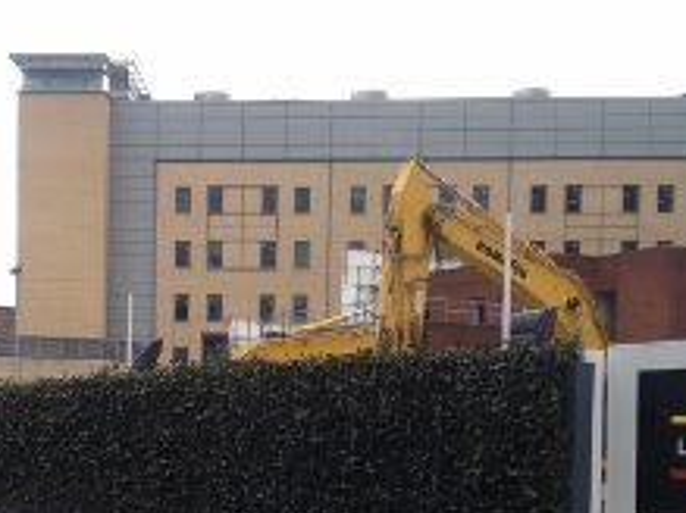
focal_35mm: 72
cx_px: 185
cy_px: 454
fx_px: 1426
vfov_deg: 20.1
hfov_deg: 26.7
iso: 50
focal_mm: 4.28
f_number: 2.4
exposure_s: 1/383
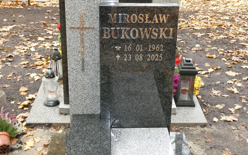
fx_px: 365
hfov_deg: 37.5
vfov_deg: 24.0
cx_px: 123
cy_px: 70
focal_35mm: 54
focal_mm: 9
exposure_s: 1/60
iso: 200
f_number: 4.1
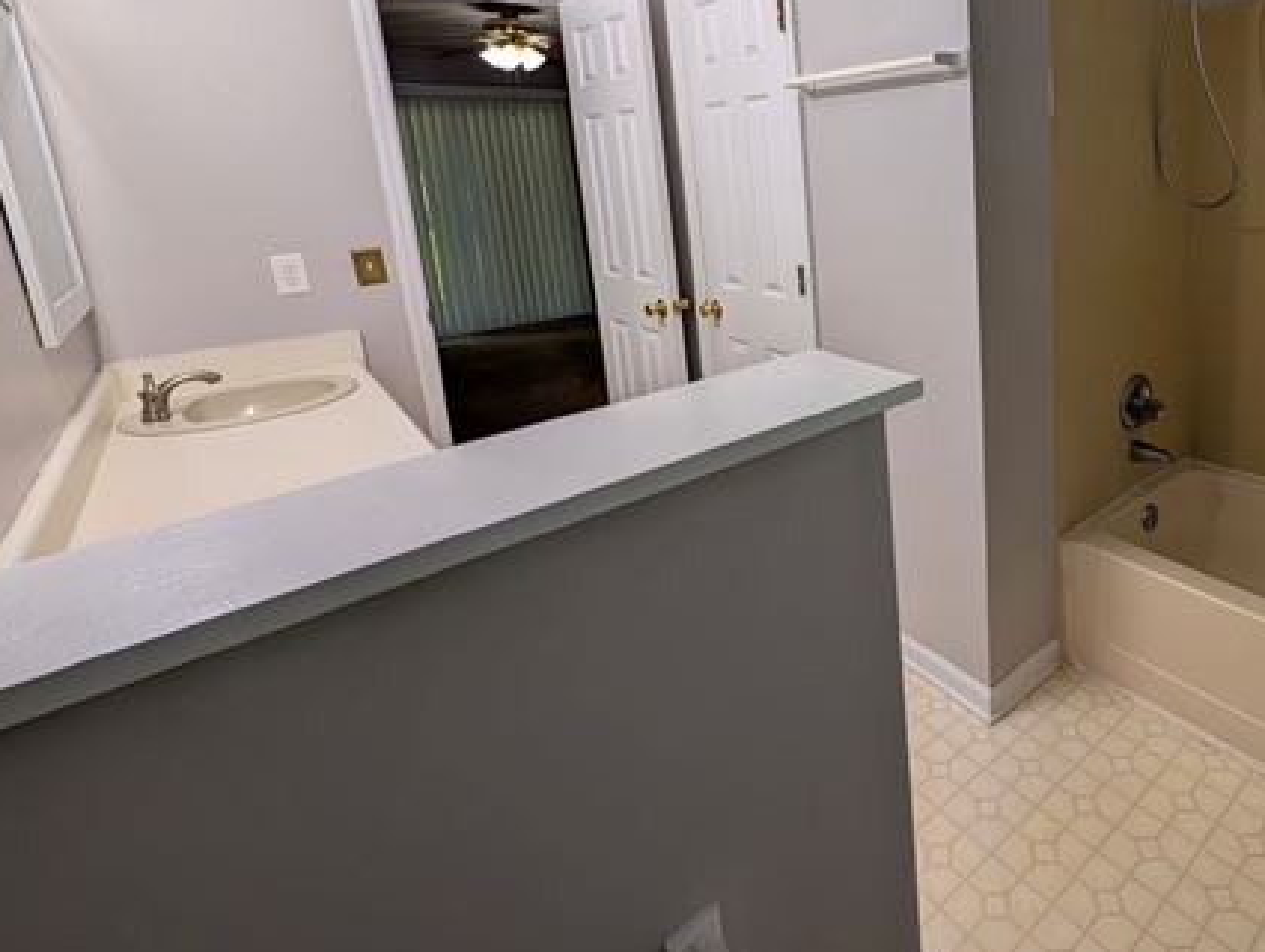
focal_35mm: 18
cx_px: 941
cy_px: 306
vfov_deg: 69.4
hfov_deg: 81.2
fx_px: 659
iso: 43
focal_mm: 2.02
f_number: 1.7
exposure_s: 1/123
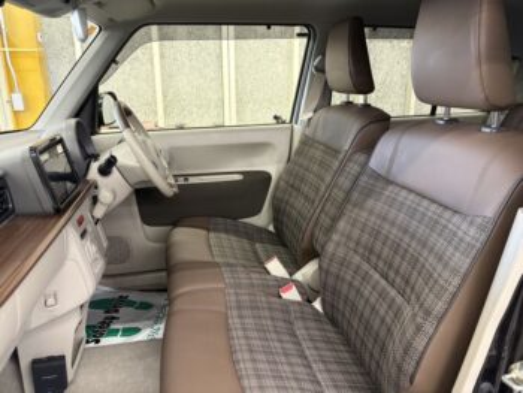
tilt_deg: -16.0
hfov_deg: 67.3
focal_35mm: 26
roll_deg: +0.3
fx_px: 393
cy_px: 196
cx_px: 262
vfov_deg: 53.1
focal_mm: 5.96
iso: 200
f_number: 1.6
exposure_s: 1/50
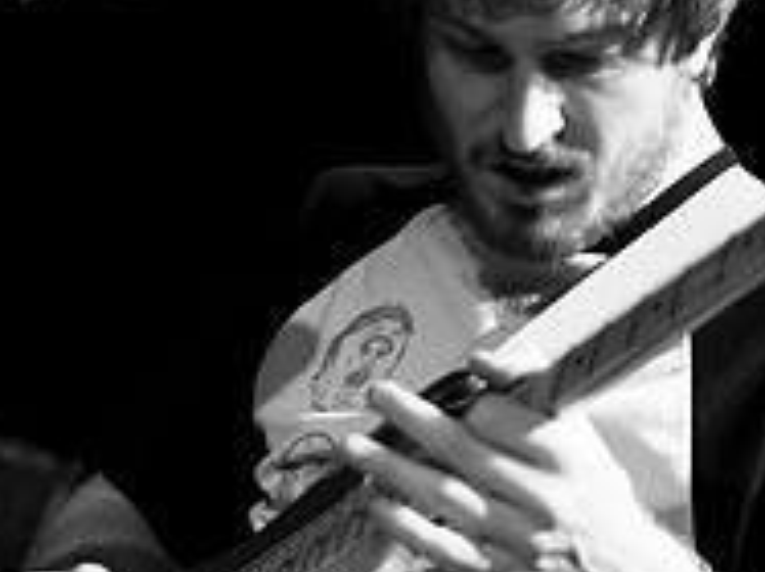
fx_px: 2959
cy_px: 341
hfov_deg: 14.7
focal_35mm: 134
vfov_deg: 11.0
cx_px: 569
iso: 800
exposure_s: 1/200
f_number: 2
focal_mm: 30
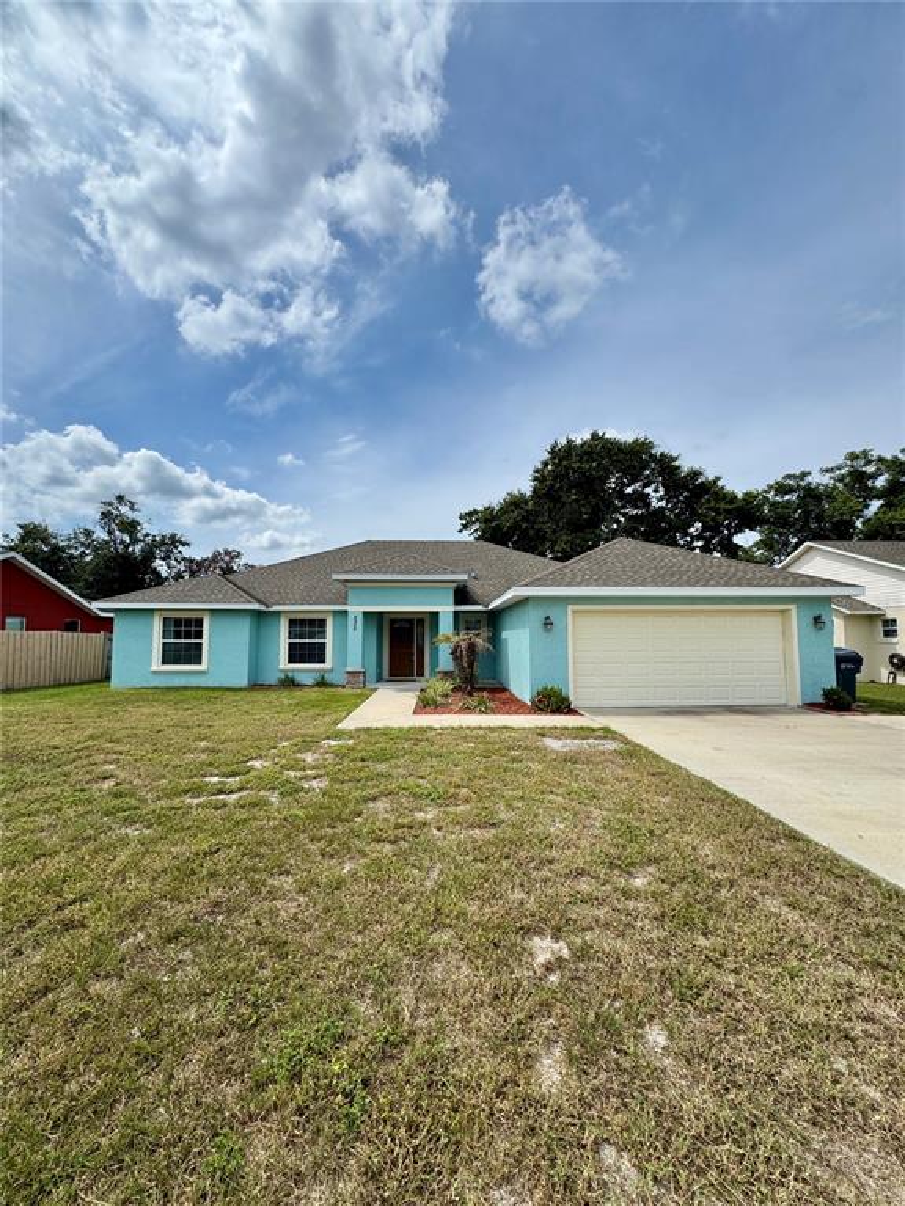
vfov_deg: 102.1
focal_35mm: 14
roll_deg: +0.1
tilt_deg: +4.6
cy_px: 603
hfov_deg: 85.7
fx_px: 488
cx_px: 452
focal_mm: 2.22
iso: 40
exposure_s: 1/1672
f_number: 2.2
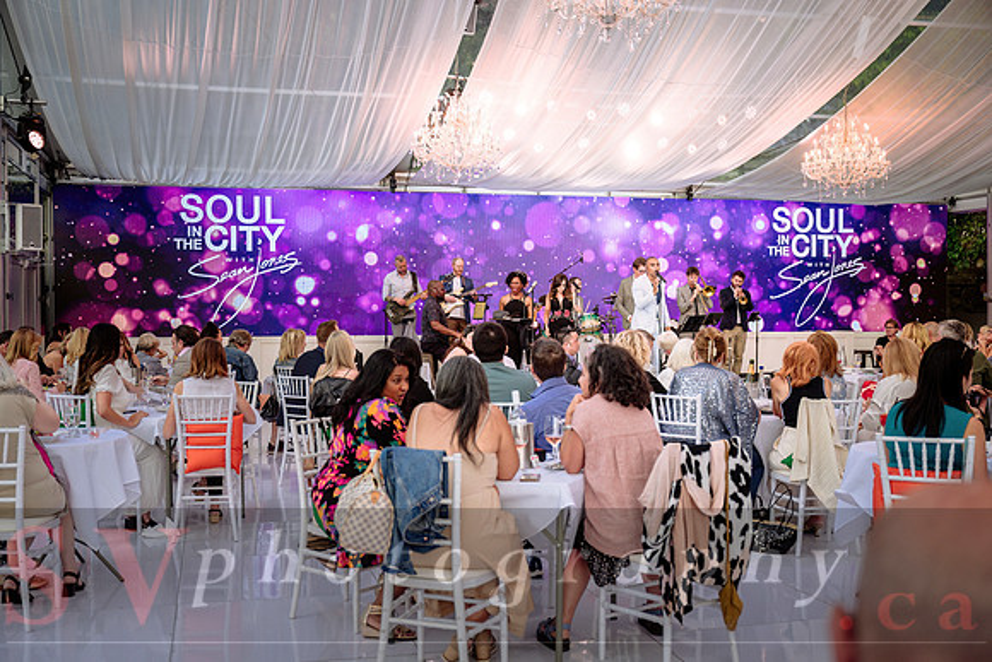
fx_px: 1102
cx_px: 496
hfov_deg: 48.4
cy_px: 331
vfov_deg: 33.4
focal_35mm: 40
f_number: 3.2
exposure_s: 1/400
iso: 500
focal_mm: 40
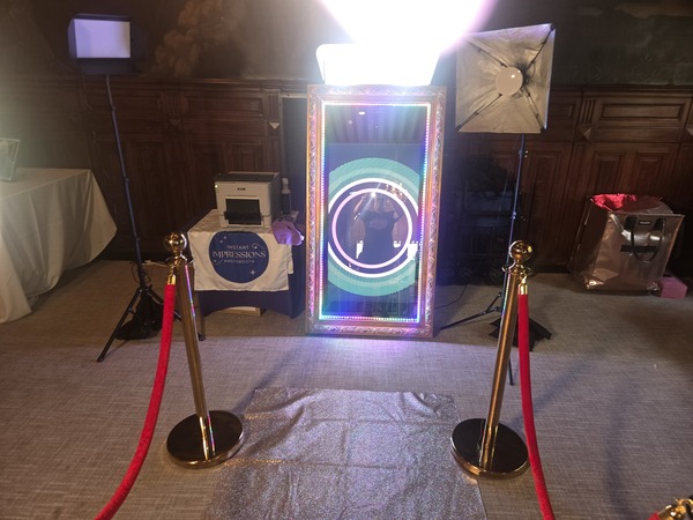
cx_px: 346
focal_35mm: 23
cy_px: 260
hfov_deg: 73.9
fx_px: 460
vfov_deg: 58.9
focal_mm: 5.4
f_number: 1.8
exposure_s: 1/15
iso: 160
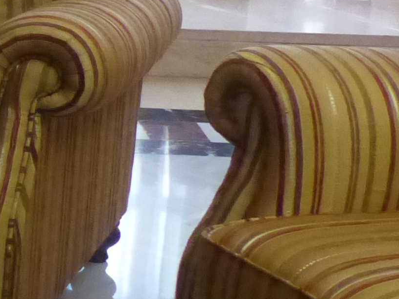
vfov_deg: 9.3
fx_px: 1809
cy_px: -103
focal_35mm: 157
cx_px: -561
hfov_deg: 10.7
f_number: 2.8
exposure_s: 1/320
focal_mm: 5.7
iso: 800
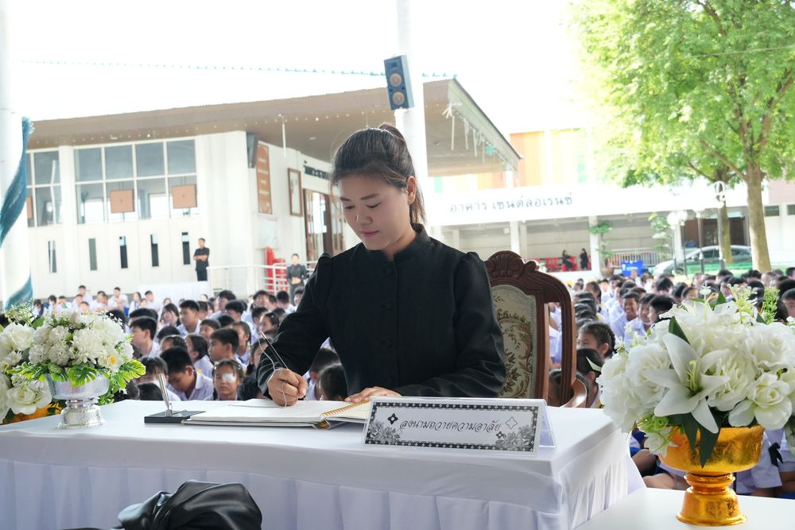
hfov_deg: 42.3
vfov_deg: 29.0
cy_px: 265
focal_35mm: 46
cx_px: 398
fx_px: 1027
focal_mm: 31
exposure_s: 1/250
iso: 1600
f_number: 5.6
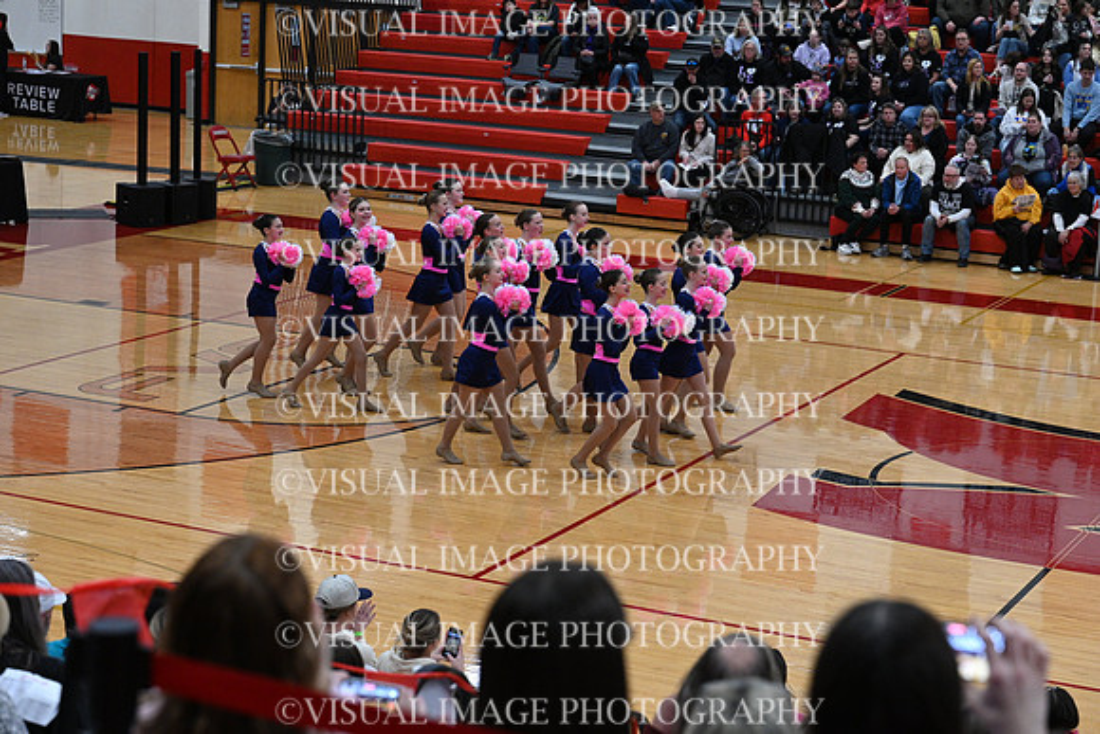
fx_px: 2353
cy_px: 367
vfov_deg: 17.7
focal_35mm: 77
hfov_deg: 26.3
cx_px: 550
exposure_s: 1/400
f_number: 4
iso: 4000
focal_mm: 77
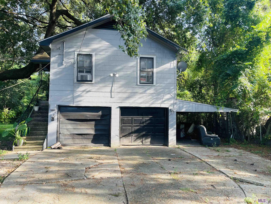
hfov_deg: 69.4
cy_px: 102
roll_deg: -0.1
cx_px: 136
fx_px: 196
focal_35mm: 25
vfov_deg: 54.9
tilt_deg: +3.4
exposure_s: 1/161
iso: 32
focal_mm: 5.1
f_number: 1.6
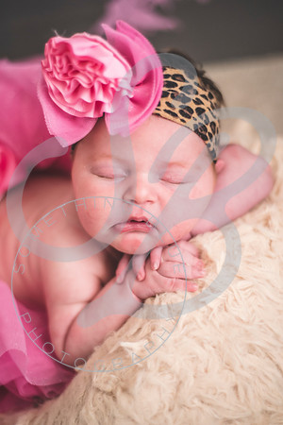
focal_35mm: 50
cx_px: 142
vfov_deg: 39.6
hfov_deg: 27.0
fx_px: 590
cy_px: 212
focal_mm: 50
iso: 1250
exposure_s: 1/125
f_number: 1.8
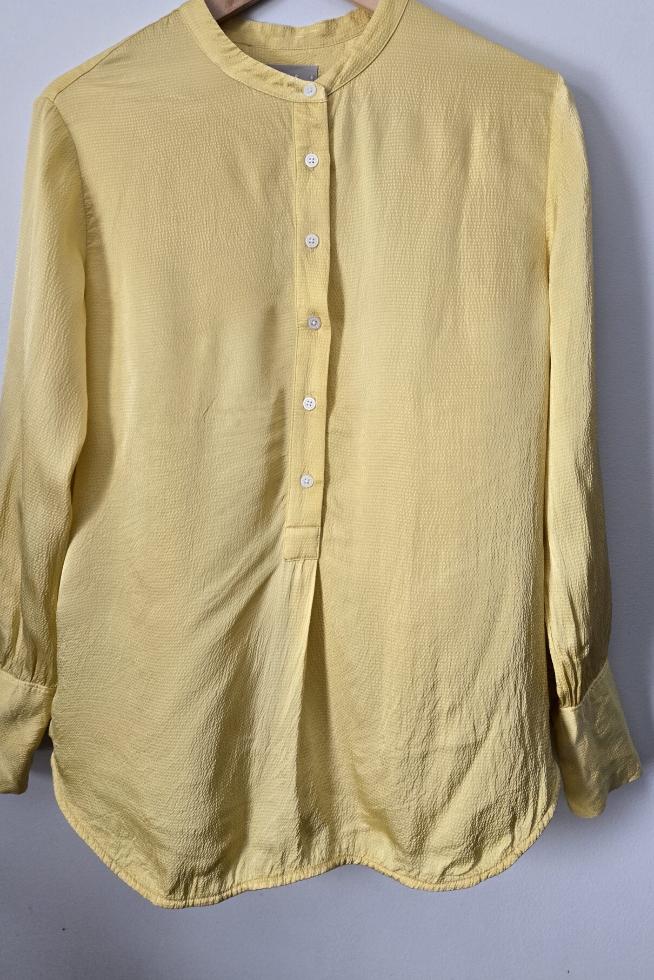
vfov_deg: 67.3
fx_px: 735
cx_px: 325
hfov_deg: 47.9
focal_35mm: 27
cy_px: 450
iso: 160
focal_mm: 5.4
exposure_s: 1/120
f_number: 1.8
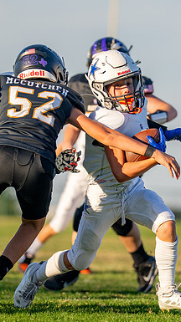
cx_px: 97
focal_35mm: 419
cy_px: 173
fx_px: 3582
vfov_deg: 5.2
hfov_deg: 2.9
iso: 200
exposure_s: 1/2500
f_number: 2.8
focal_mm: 200
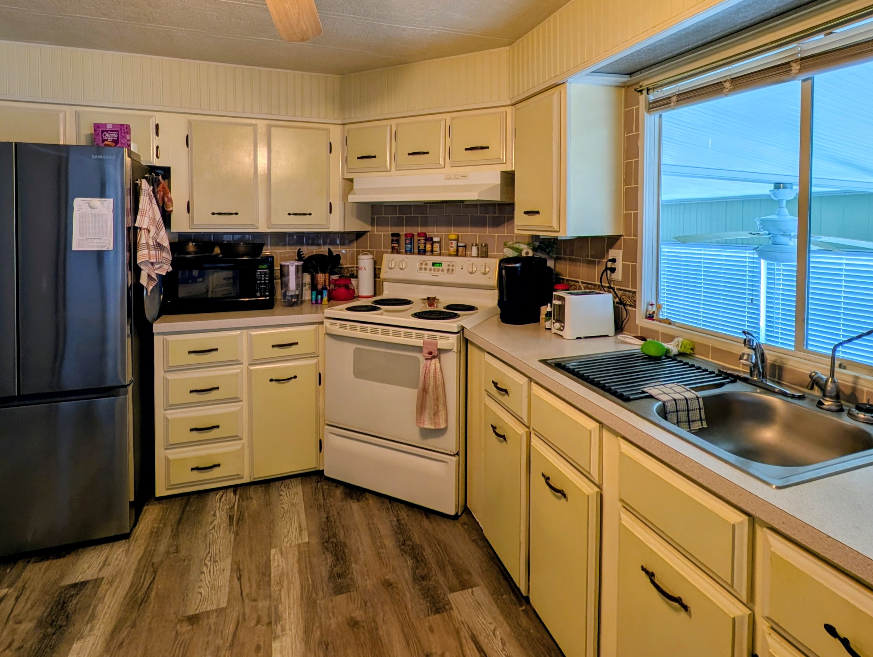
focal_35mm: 17
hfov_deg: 90.9
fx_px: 429
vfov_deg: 73.2
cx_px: 430
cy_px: 234
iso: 57
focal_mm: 2.23
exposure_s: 1/120
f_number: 1.95
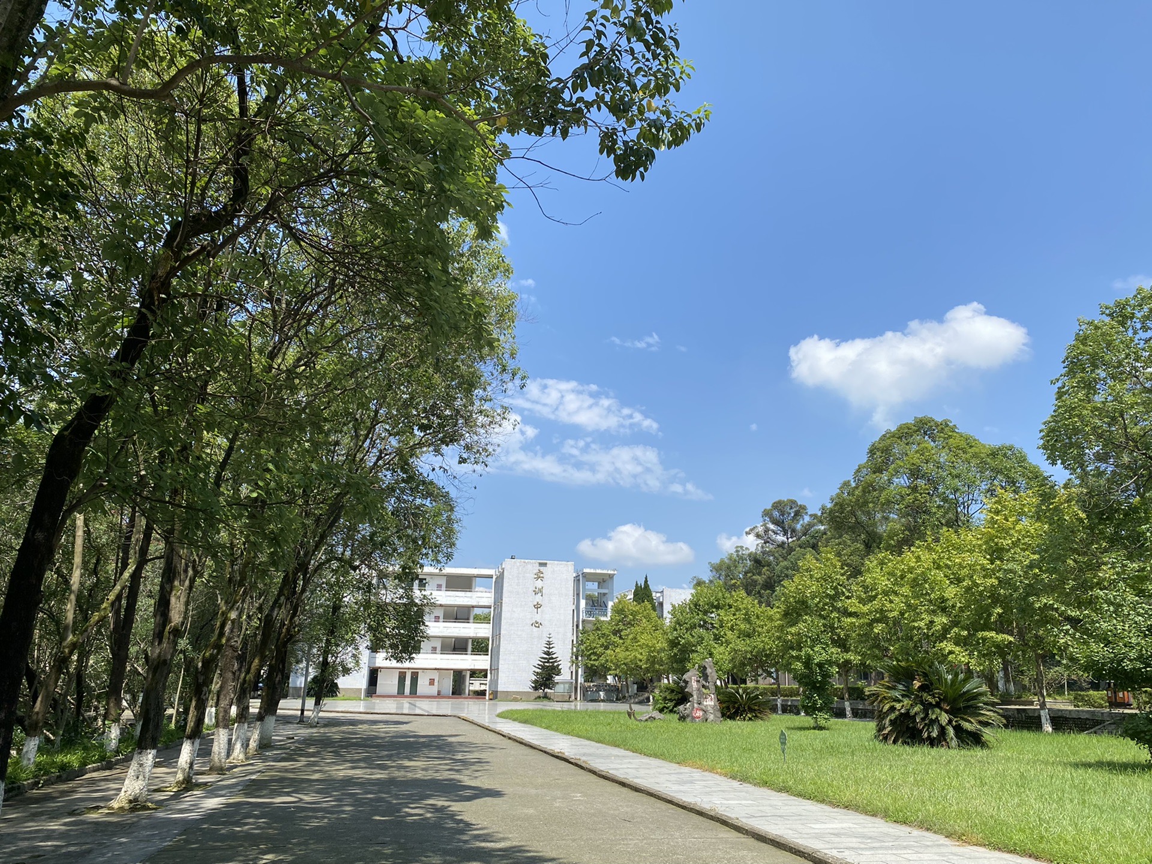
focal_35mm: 26
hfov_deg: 67.3
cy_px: 432
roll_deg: -1.9
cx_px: 576
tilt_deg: +16.7
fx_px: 865
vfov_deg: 53.1
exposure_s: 1/2410
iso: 32
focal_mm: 4.25
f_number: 1.8
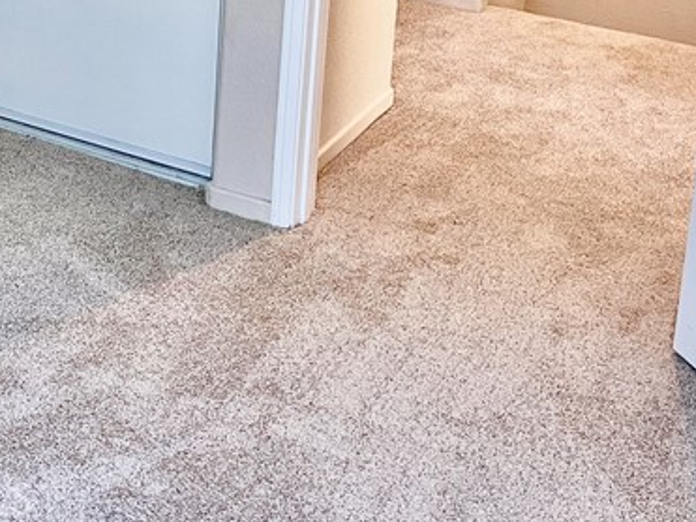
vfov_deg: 19.3
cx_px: -81
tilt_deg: -11.3
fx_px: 1387
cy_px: -195
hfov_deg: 25.9
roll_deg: -1.4
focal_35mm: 69
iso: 125
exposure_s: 1/60
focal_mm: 5.1
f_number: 1.6
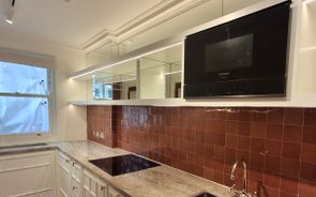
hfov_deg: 76.7
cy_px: 125
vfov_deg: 52.3
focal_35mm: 23
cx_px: 181
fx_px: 198
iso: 40
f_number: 2.2
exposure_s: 1/50
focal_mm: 1.64
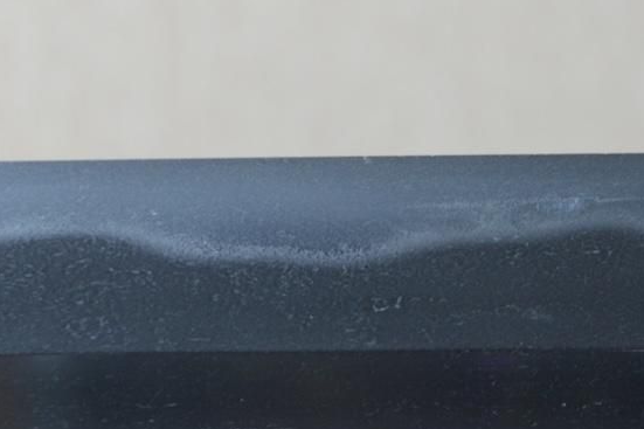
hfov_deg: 5.4
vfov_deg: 3.6
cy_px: 204
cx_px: 421
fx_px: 6813
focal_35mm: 381
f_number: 11
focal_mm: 100
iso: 400
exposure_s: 1/1.6
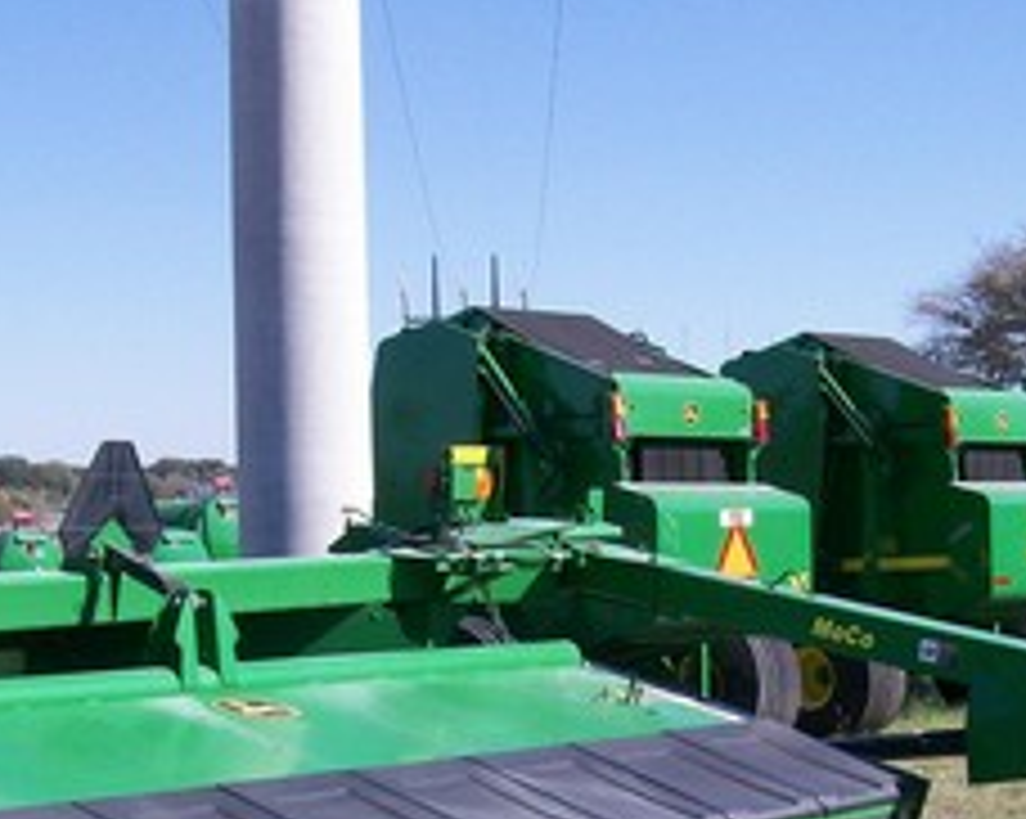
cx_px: 684
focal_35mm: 84
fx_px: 2549
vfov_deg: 17.7
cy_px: 891
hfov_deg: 22.7
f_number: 4.8
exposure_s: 1/489
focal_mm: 6
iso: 80
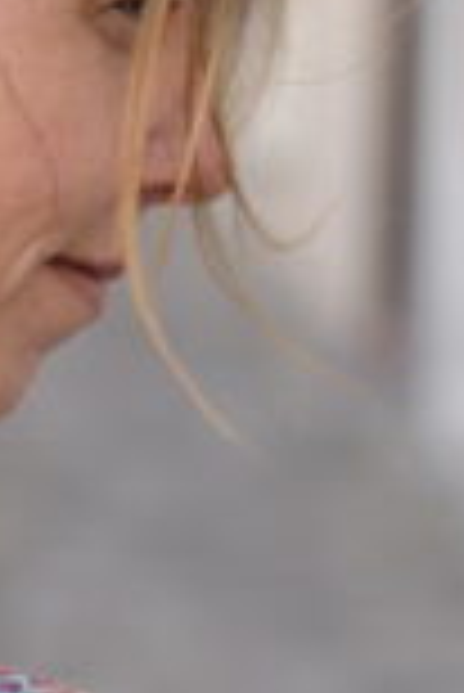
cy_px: 594
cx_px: -59
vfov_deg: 9.4
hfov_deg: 6.3
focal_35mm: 219
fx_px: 4224
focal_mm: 50
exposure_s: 1/320
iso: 100
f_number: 2.5
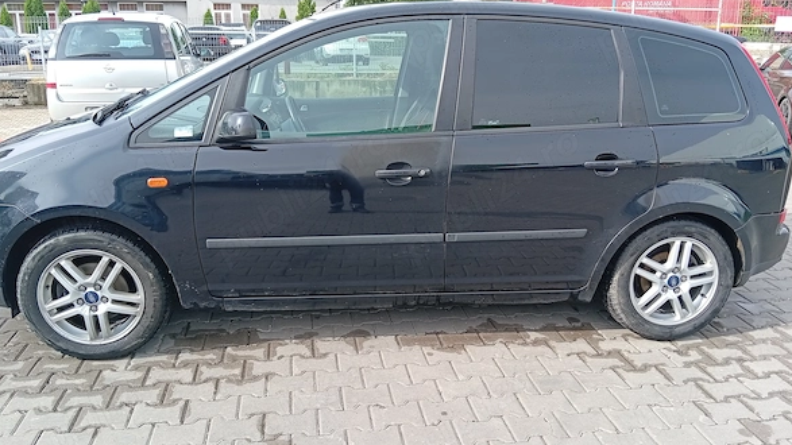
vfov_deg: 40.2
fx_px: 609
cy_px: 212
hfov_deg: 66.1
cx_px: 397
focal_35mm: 29
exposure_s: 1/163
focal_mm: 3.96
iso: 51
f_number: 1.8
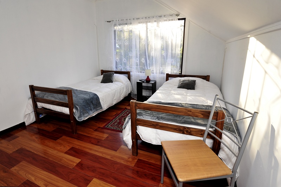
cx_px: 140
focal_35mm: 17
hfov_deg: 93.3
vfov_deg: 70.3
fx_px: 133
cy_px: 94
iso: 1000
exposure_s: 1/200
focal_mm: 17
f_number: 10
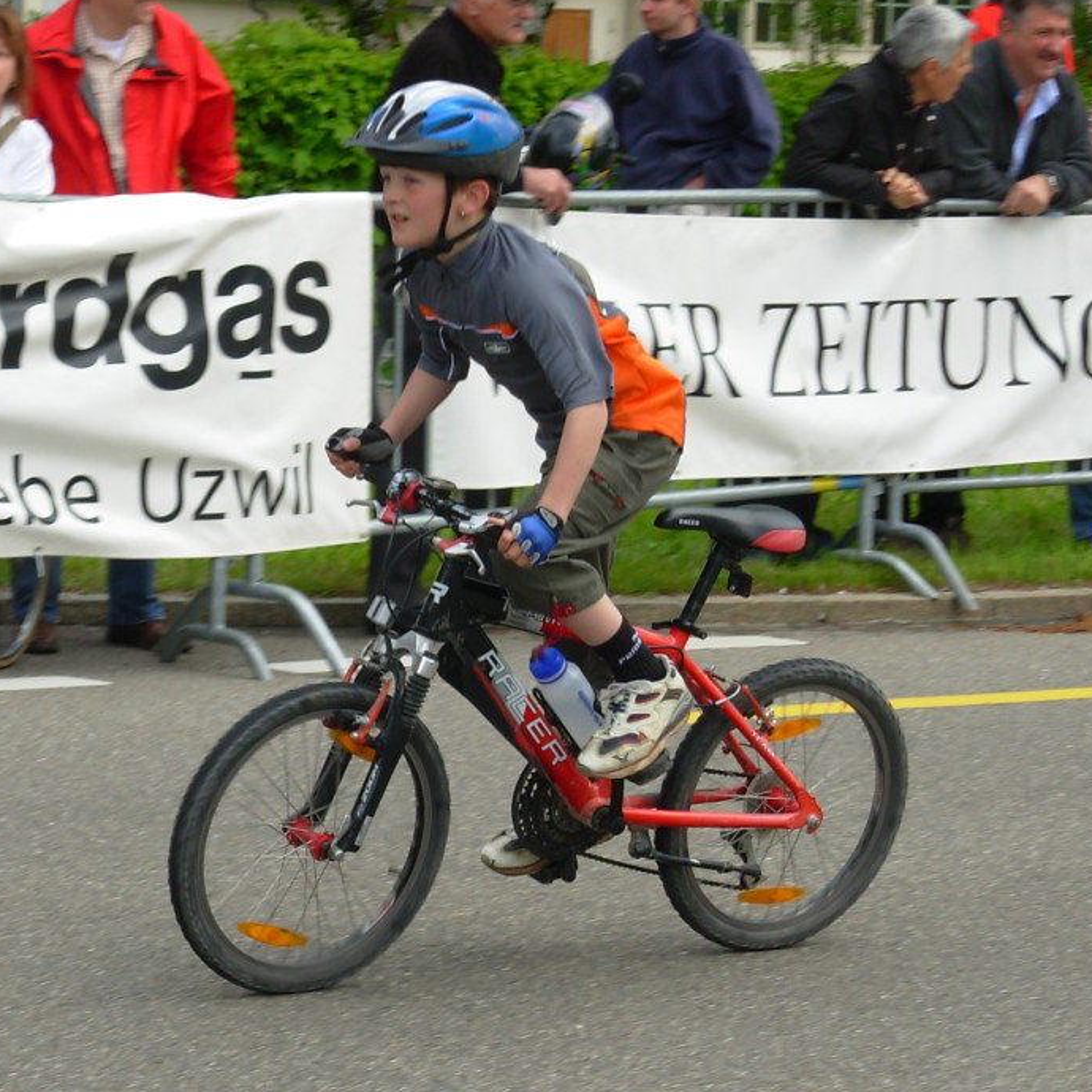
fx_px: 4497
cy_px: 598
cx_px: 389
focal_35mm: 126
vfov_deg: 13.8
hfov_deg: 13.8
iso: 50
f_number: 3.9
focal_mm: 15.9
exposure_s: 1/406
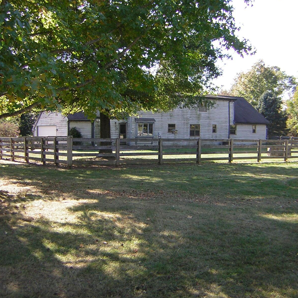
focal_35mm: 43
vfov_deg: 39.2
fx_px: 419
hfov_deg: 39.1
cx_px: 171
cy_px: 149
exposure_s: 1/207
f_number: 2.6
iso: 50
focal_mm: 4.7
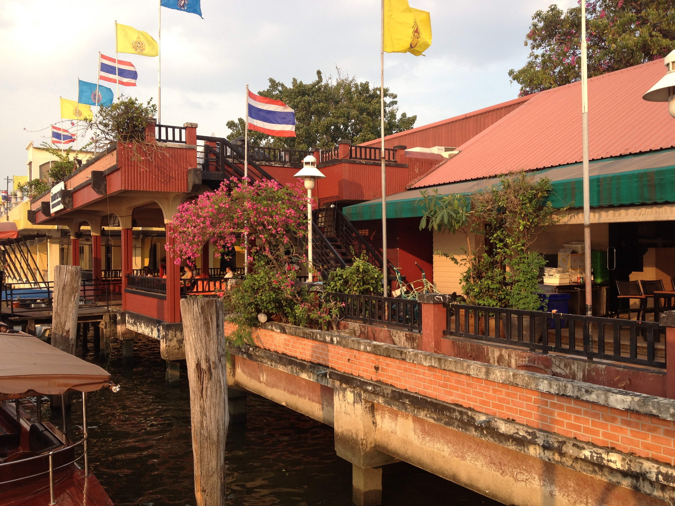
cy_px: 253
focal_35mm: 35
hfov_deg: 52.6
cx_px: 338
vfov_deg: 40.7
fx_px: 682
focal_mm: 4.28
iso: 64
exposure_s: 1/438
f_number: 2.4
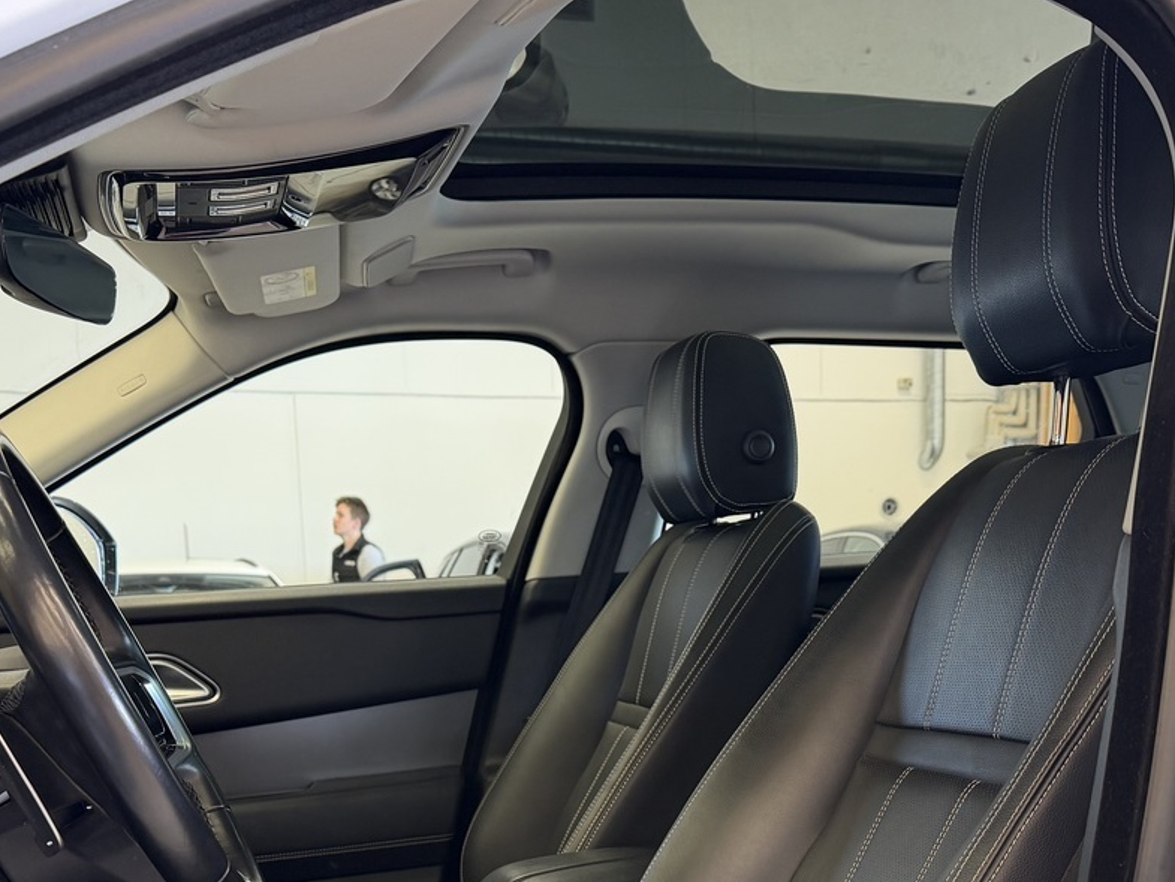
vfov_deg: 31.5
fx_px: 1494
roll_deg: +1.5
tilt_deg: -6.7
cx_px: 602
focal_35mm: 44
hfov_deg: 42.9
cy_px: 780
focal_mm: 6.76
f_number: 1.78
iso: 100
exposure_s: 1/50
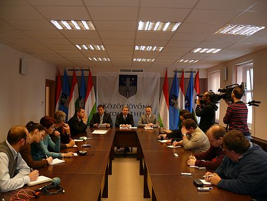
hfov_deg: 52.6
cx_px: 134
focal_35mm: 35
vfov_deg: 40.7
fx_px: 270
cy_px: 100
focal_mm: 7.4
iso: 100
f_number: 2.8
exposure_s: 1/30
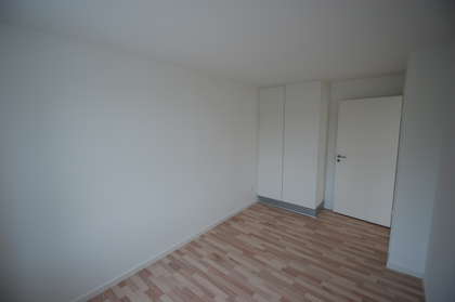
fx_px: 189
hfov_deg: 100.5
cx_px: 228
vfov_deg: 77.2
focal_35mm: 15
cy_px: 151
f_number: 3.5
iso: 200
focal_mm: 10
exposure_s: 1/50
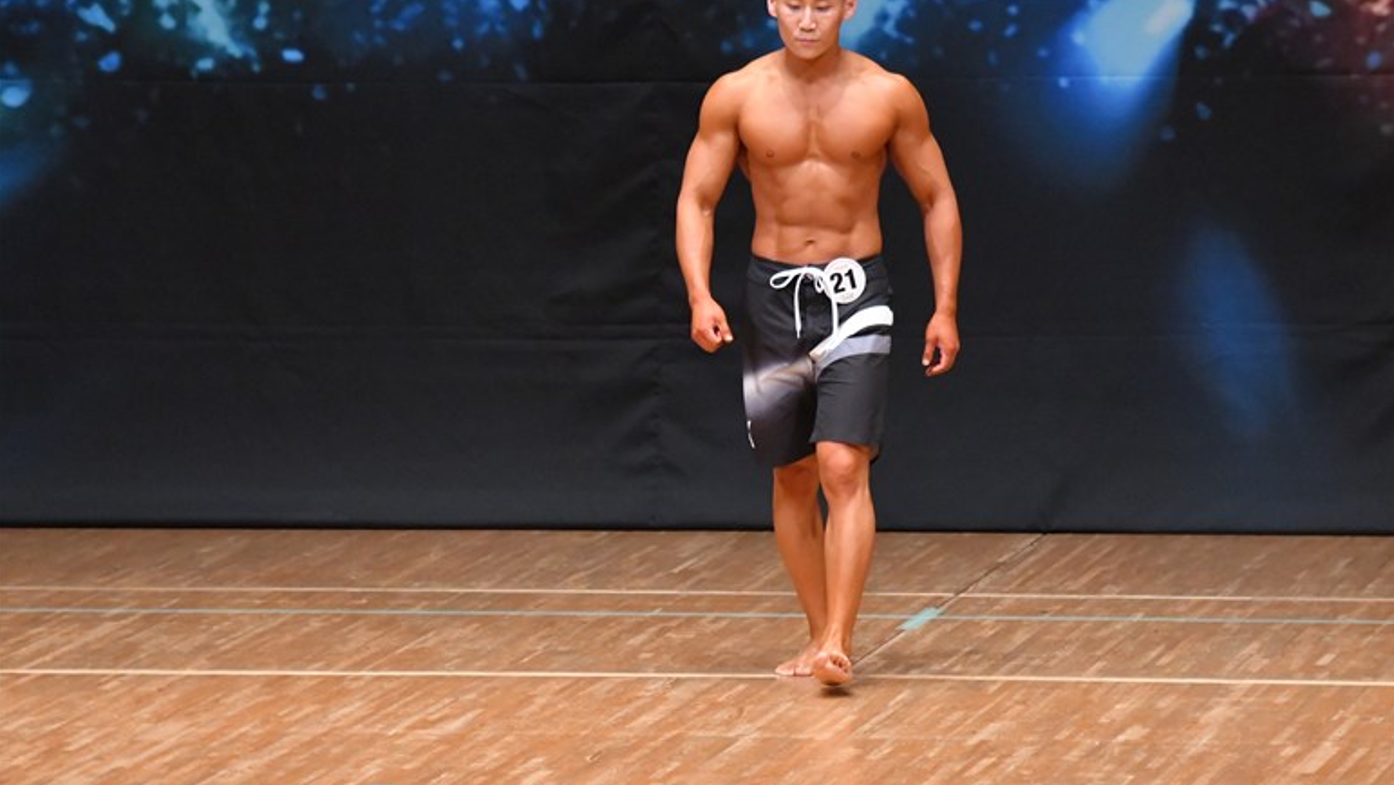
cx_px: 697
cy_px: 396
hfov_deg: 7.2
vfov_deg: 4.1
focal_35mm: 300
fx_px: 11091
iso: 8000
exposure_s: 1/400
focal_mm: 190
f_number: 5.6
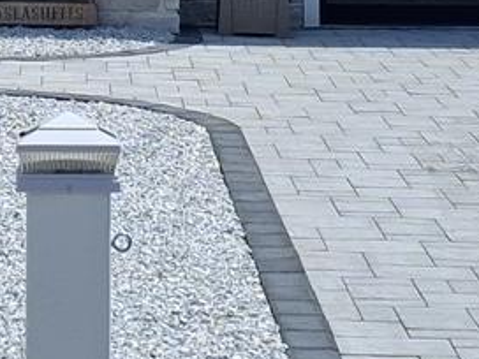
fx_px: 2809
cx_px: -58
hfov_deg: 9.6
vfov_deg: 7.1
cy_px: -348
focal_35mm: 203
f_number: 1.8
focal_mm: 4
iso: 25
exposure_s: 1/980
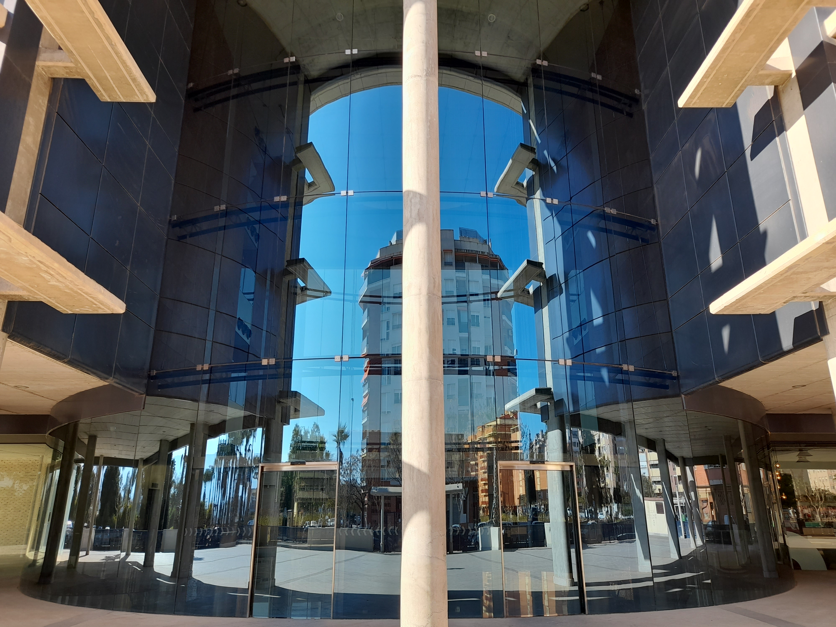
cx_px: 418
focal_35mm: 25
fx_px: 604
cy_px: 314
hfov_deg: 69.4
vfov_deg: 54.9
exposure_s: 1/124
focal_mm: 4.6
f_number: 2
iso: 20
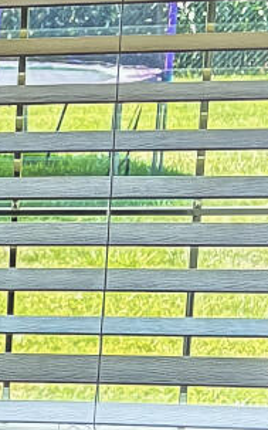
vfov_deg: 11.2
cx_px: -689
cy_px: 569
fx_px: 2130
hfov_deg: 6.3
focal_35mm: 182
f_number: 1.6
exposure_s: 1/120
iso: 64
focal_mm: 5.96
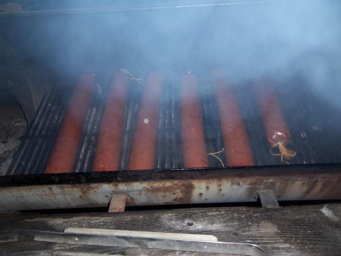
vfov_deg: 49.7
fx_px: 276
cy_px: 128
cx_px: 170
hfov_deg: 63.4
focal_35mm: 28
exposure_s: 1/30
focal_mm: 5.05
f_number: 3.5
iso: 64
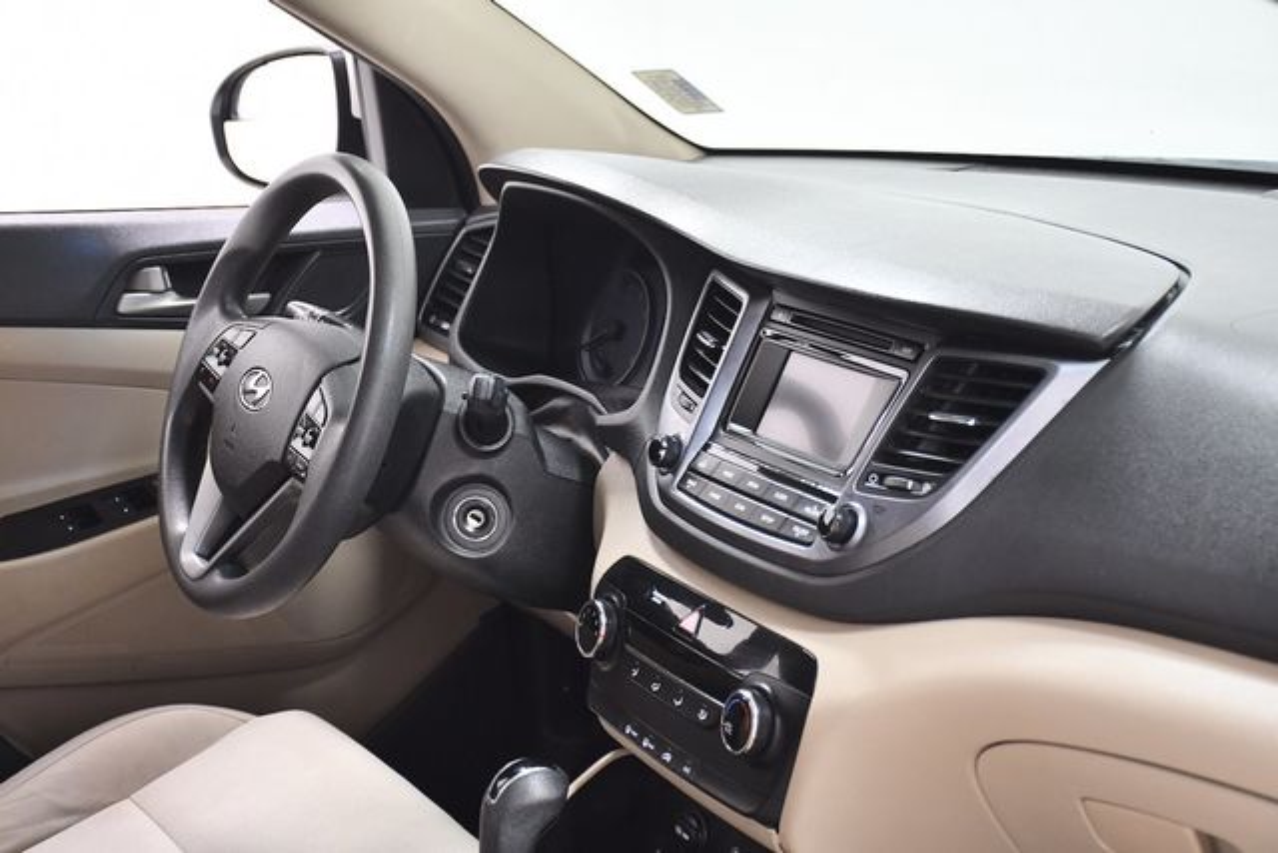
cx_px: 639
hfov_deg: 30.1
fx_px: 2379
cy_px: 426
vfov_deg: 20.3
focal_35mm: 67
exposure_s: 1/125
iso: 1250
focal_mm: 45
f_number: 4.5
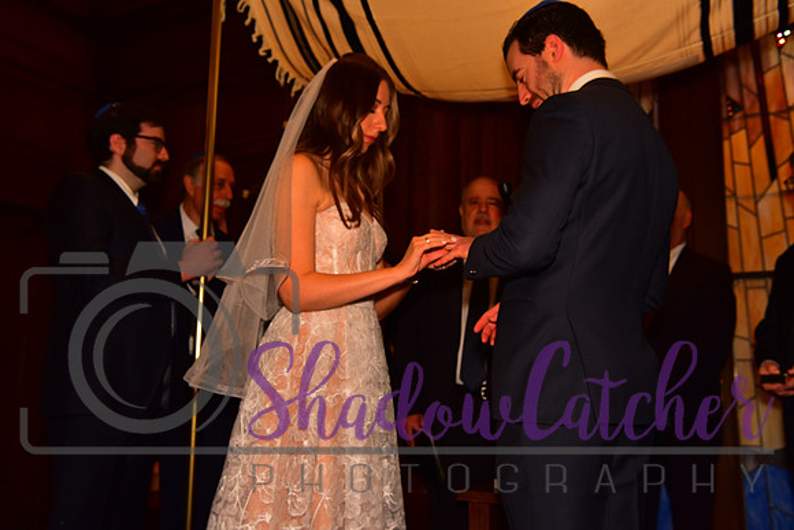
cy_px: 265
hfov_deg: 53.1
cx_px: 397
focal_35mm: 36
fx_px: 794
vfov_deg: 36.9
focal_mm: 36
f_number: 5.6
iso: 400
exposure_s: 1/60
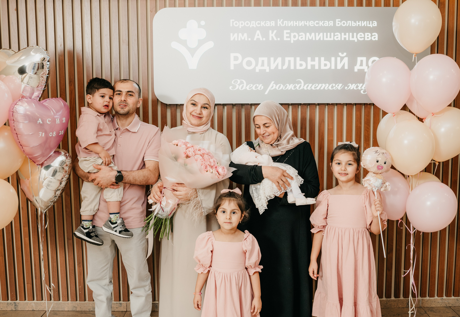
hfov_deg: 49.8
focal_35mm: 38
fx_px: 496
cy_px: 164
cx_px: 233
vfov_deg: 35.4
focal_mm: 35
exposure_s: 1/160
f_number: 3.5
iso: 320
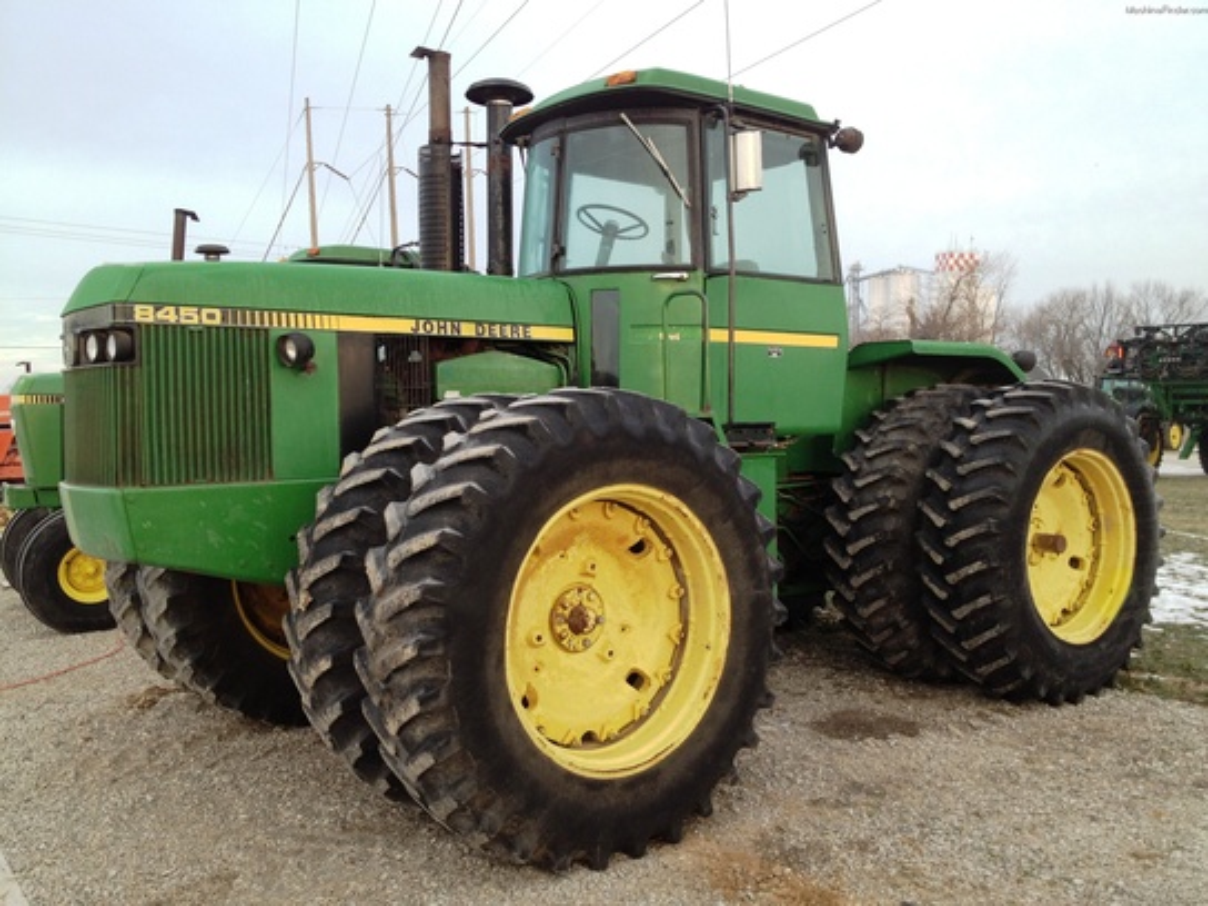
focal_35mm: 35
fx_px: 1221
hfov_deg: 52.6
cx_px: 604
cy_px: 453
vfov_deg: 40.7
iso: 64
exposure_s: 1/120
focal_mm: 4.28
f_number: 2.4
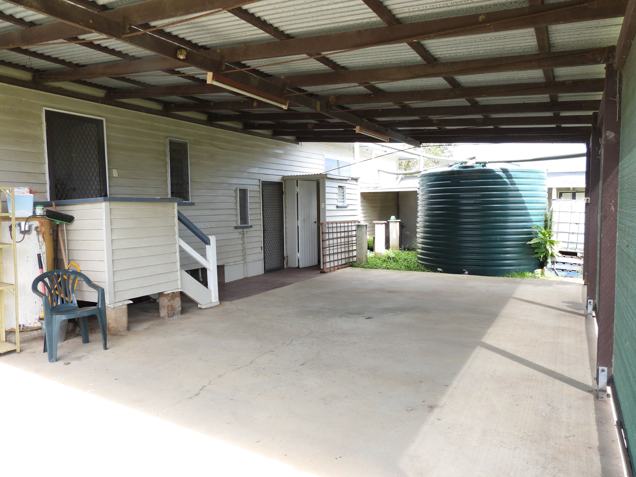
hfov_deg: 71.6
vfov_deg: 56.8
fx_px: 441
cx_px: 318
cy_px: 238
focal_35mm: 24
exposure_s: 1/250
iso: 100
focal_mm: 4.3
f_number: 2.8
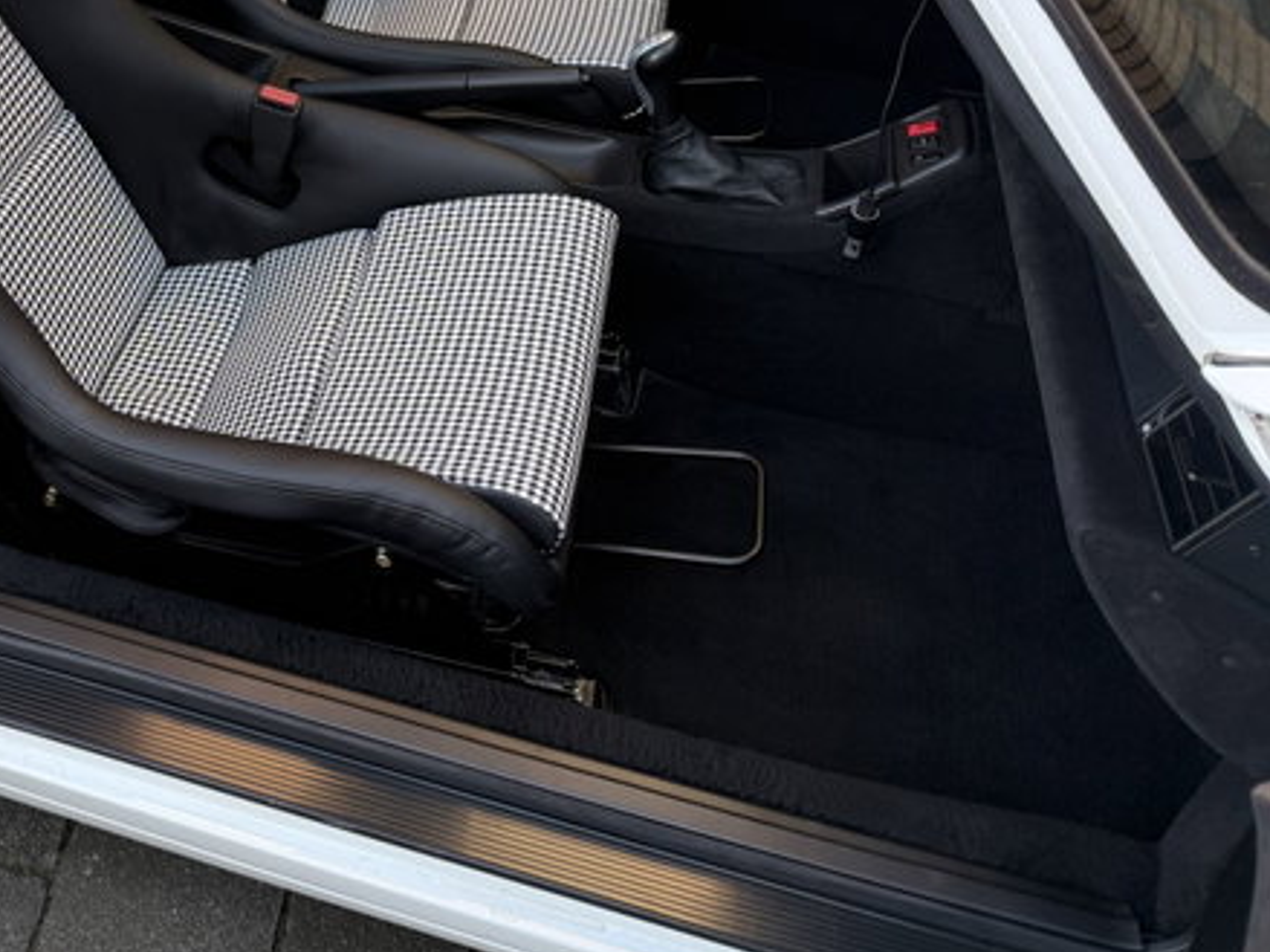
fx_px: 1540
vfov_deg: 32.9
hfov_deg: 41.7
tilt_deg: -36.3
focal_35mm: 42
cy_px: 136
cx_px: 162
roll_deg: -1.2
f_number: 1.78
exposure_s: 1/319
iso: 100
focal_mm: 6.76
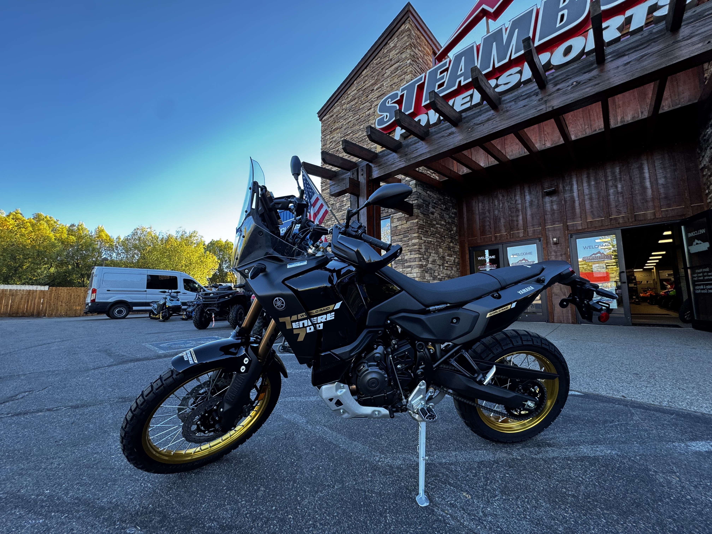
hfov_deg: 102.1
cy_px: 267
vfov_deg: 85.7
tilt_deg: +5.4
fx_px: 288
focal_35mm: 14
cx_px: 356
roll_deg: +0.8
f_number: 2.2
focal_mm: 2.22
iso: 80
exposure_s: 1/99
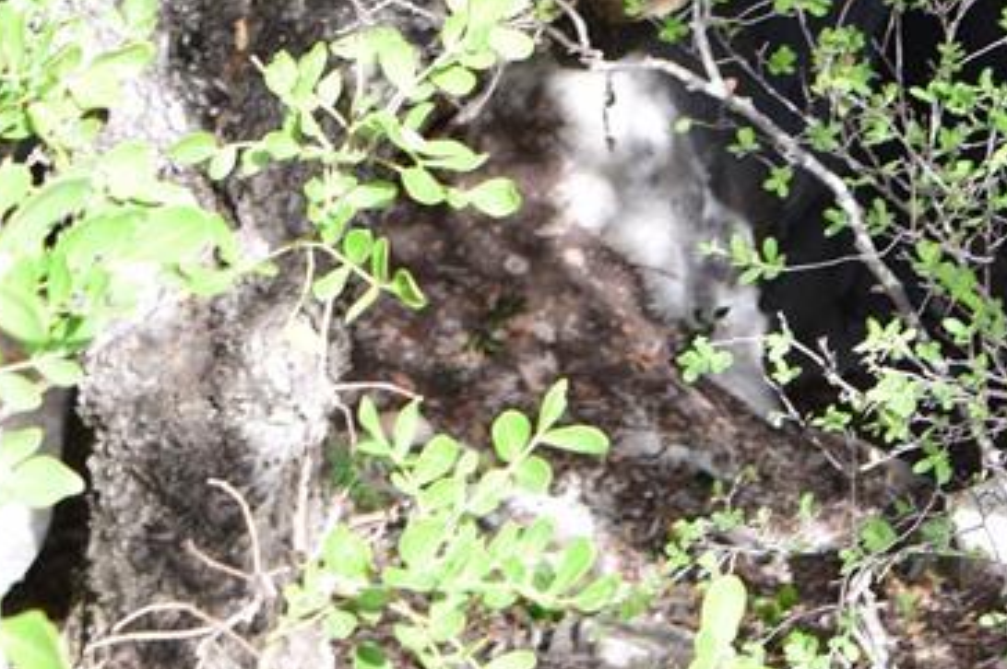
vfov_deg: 9.0
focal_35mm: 152
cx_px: 1375
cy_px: 33
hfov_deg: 13.0
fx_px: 4248
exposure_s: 1/100
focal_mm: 36
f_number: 9
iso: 400
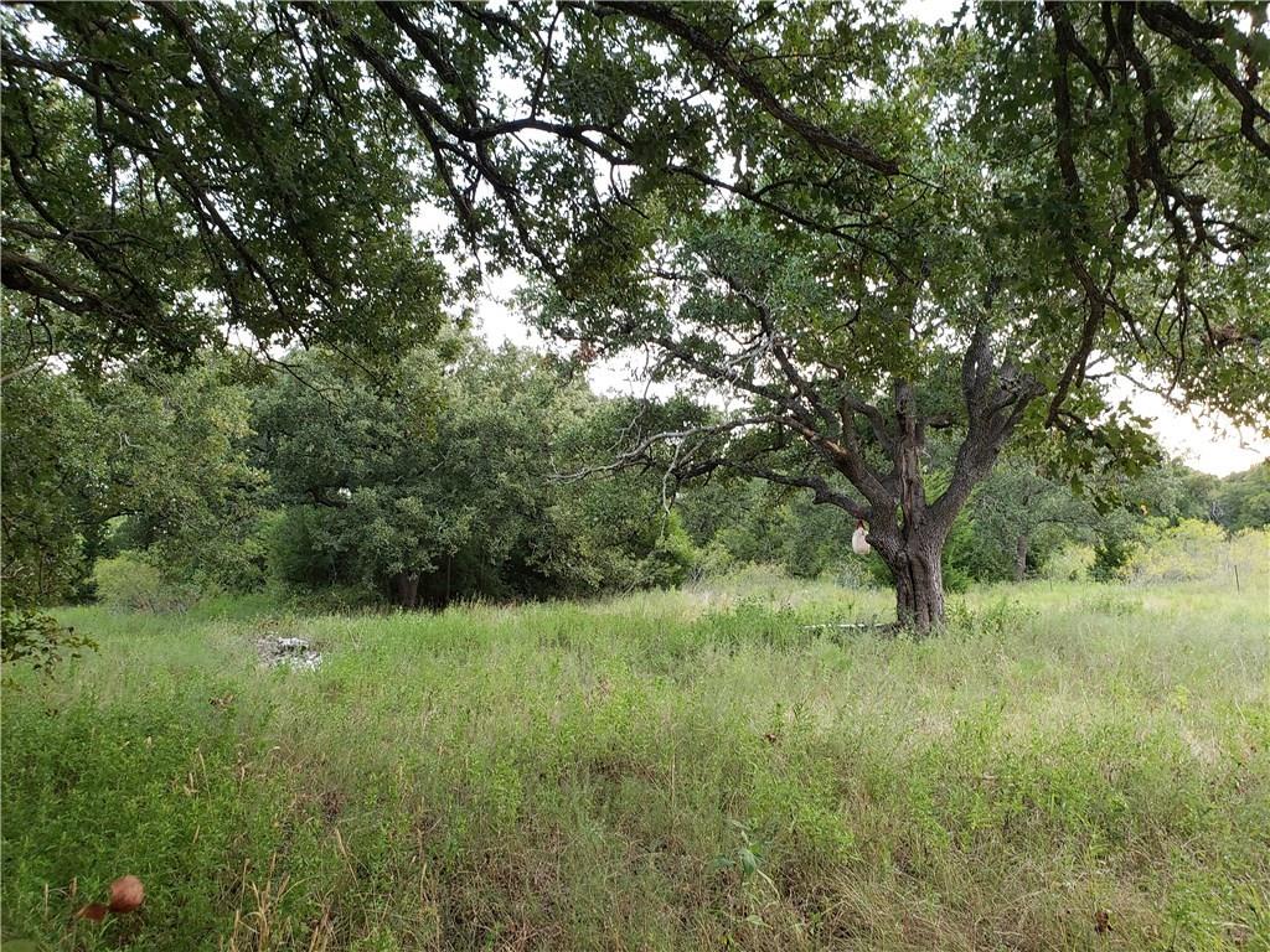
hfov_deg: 67.3
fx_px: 954
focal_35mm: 26
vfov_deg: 53.1
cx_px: 635
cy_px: 476
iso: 160
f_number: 2.4
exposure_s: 1/50
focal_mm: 4.3
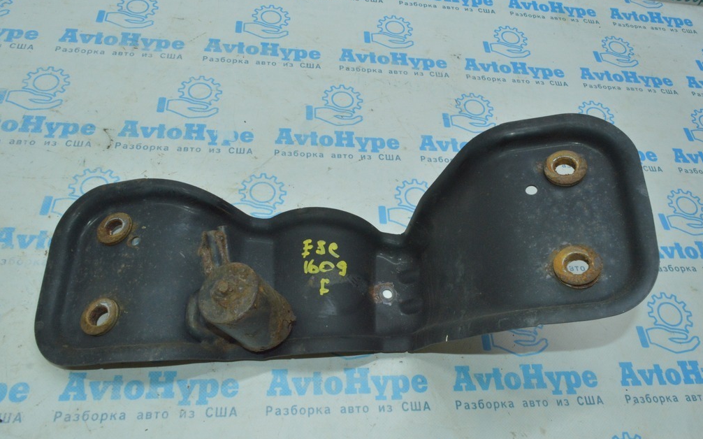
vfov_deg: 44.5
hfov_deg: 66.5
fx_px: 536
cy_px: 218
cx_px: 357
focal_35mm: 28
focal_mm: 18
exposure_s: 1/40
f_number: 16
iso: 1600
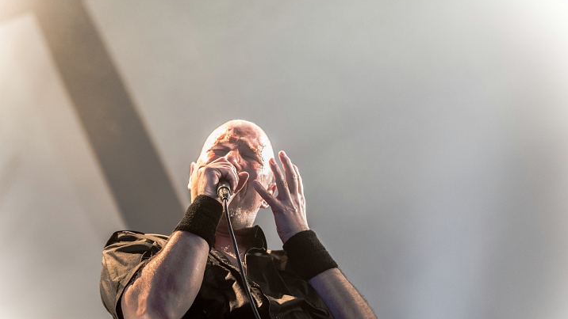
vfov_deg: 10.3
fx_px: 1777
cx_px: 285
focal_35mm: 118
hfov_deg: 18.2
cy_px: 181
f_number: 2.8
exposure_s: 1/100
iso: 3200
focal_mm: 112
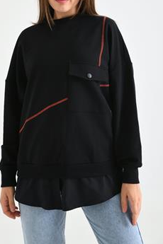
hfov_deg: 18.7
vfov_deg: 27.6
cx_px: 70
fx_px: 496
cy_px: 88
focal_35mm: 73
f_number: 5.6
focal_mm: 56
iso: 100
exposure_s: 1/125
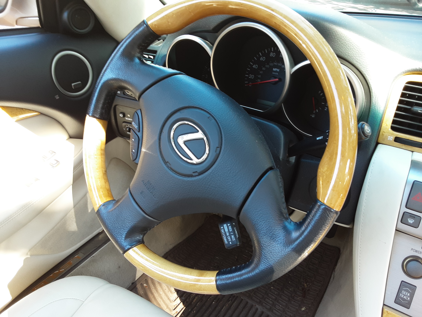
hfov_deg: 63.4
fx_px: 341
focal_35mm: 28
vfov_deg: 49.7
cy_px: 158
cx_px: 211
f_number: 1.9
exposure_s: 1/40
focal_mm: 2.9
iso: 64
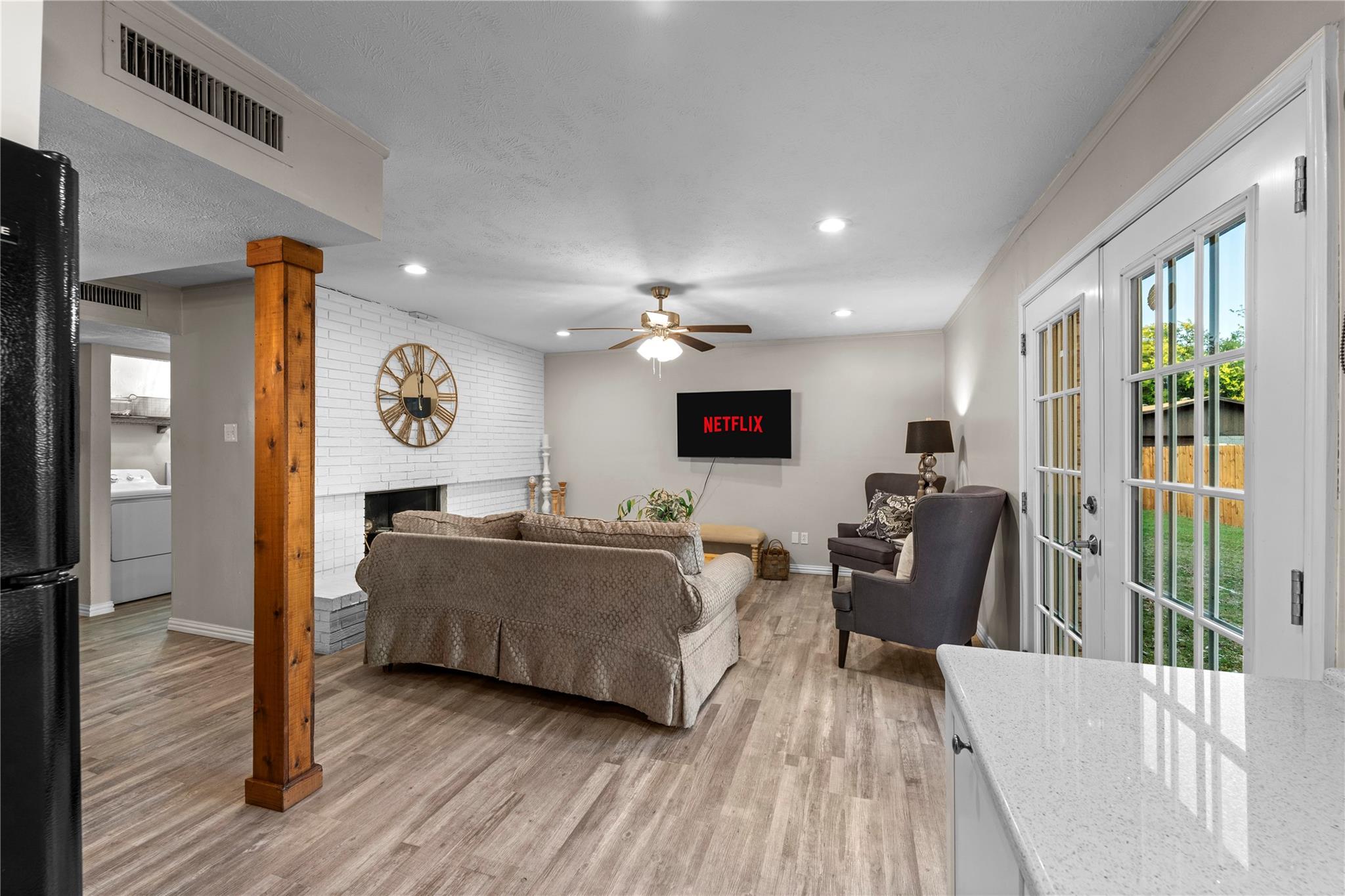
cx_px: 672
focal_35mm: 14
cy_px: 448
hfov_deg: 104.3
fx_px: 523
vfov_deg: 81.2
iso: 400
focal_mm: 14
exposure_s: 1/2
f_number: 8
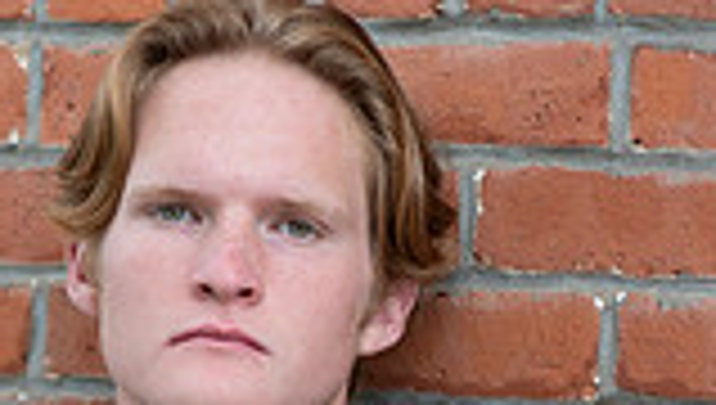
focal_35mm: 376
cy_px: 932
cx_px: 261
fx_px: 7149
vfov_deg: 3.2
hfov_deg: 5.7
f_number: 2.8
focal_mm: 85
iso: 100
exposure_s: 1/200
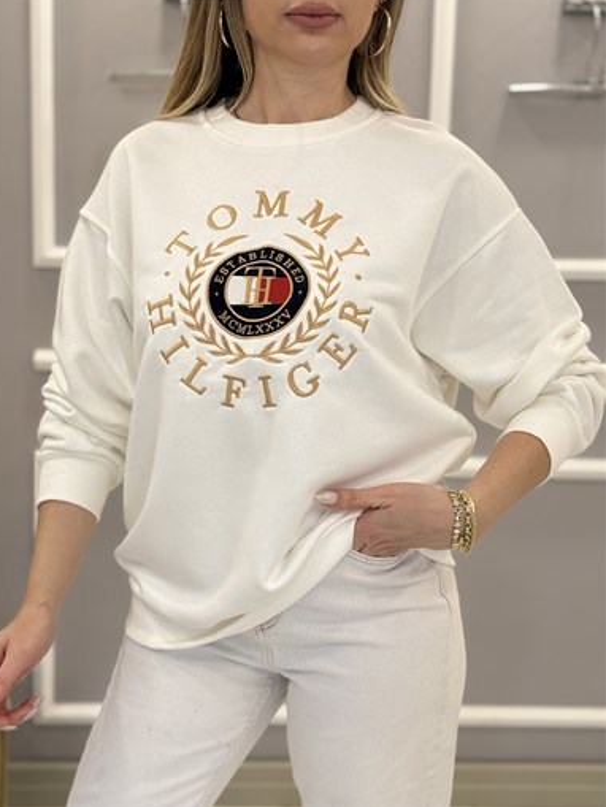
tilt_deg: -5.8
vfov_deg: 38.9
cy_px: 404
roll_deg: -1.3
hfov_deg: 29.7
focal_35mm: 49
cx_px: 298
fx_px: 1143
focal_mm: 6.76
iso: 100
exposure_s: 1/119
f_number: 1.78
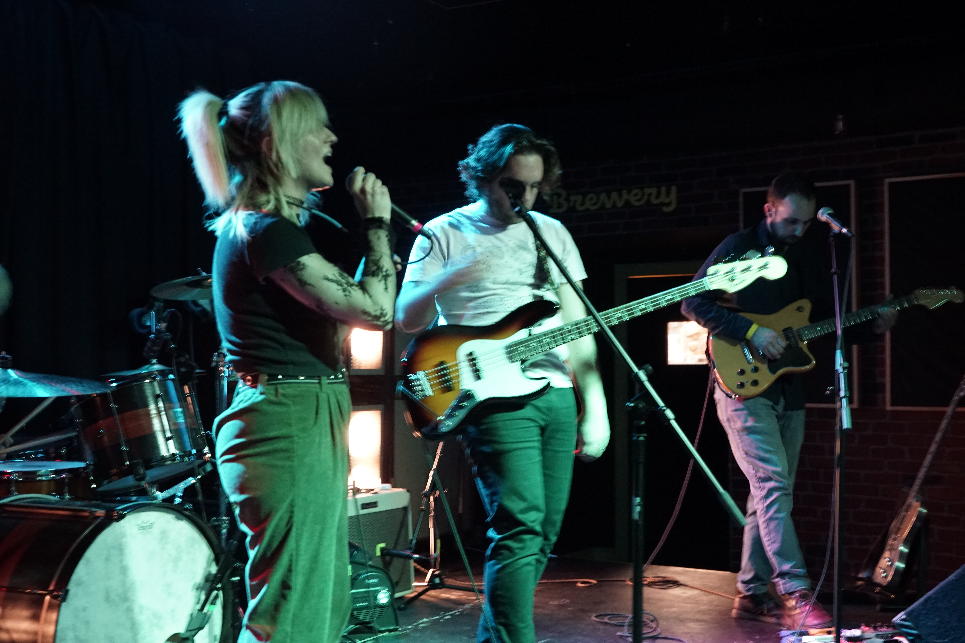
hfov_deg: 43.6
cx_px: 482
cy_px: 322
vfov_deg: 29.9
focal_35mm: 45
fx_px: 1206
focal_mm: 45
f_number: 6.3
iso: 4000
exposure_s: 1/8
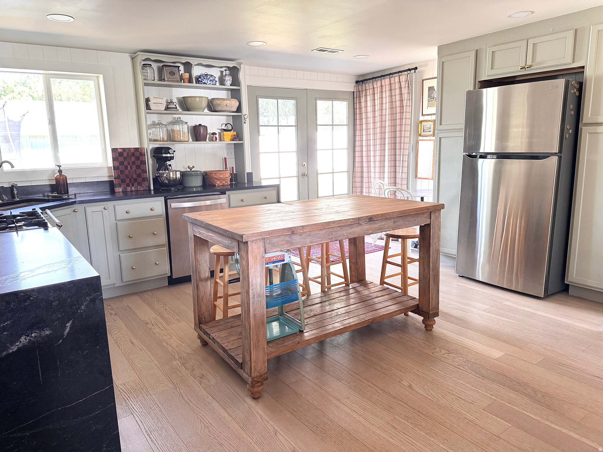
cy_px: 226
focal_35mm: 24
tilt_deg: -10.0
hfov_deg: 71.6
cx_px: 302
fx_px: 418
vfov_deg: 56.8
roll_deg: +1.7
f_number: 1.78
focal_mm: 6.76
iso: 200
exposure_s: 1/120
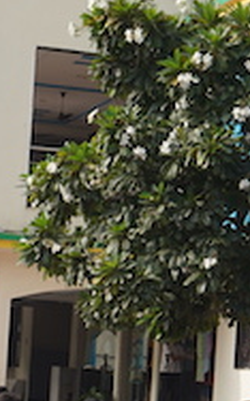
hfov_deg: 7.3
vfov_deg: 11.5
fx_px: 1946
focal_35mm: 178
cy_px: 483
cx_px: 246
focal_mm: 32
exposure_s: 1/640
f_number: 4.5
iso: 100
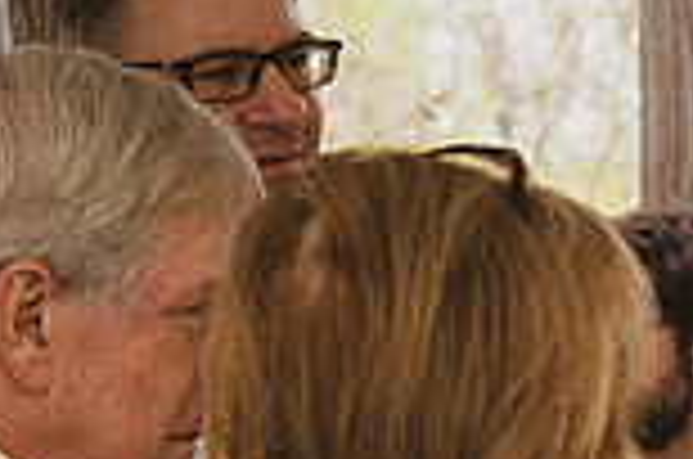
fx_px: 4226
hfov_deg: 9.2
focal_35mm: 220
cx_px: 947
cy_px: 737
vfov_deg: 6.1
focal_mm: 52
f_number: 4.5
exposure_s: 1/200
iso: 1000
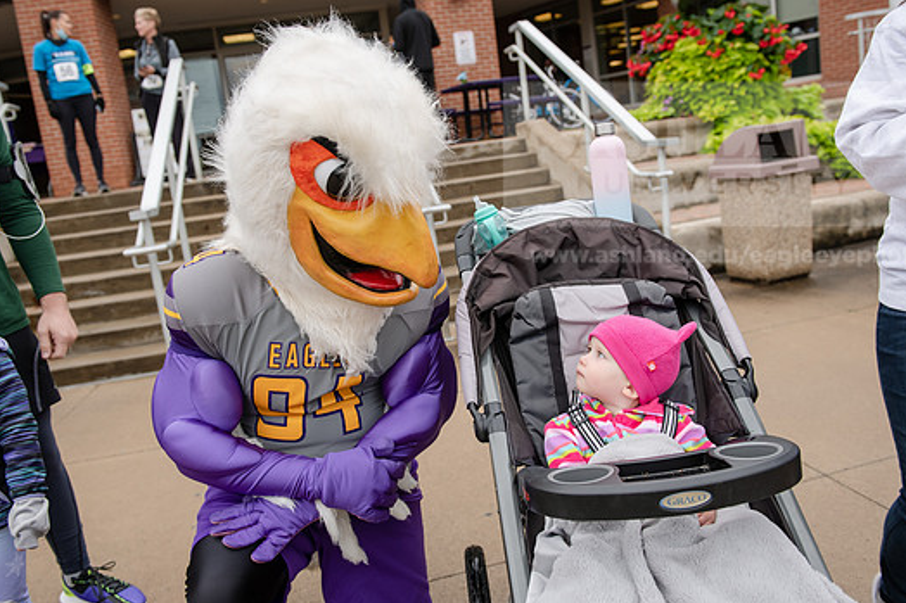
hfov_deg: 60.3
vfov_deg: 42.3
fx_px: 780
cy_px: 291
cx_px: 451
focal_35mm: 31
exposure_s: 1/320
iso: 400
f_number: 4
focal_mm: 28
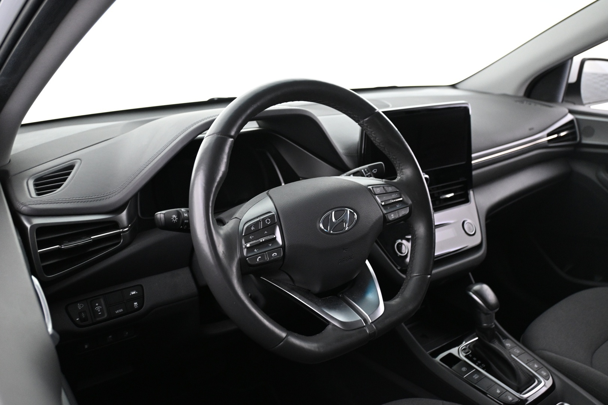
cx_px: 304
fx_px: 519
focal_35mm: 31
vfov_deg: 42.6
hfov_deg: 60.7
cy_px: 202
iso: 1600
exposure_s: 1/20
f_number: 3.8
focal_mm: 20.5
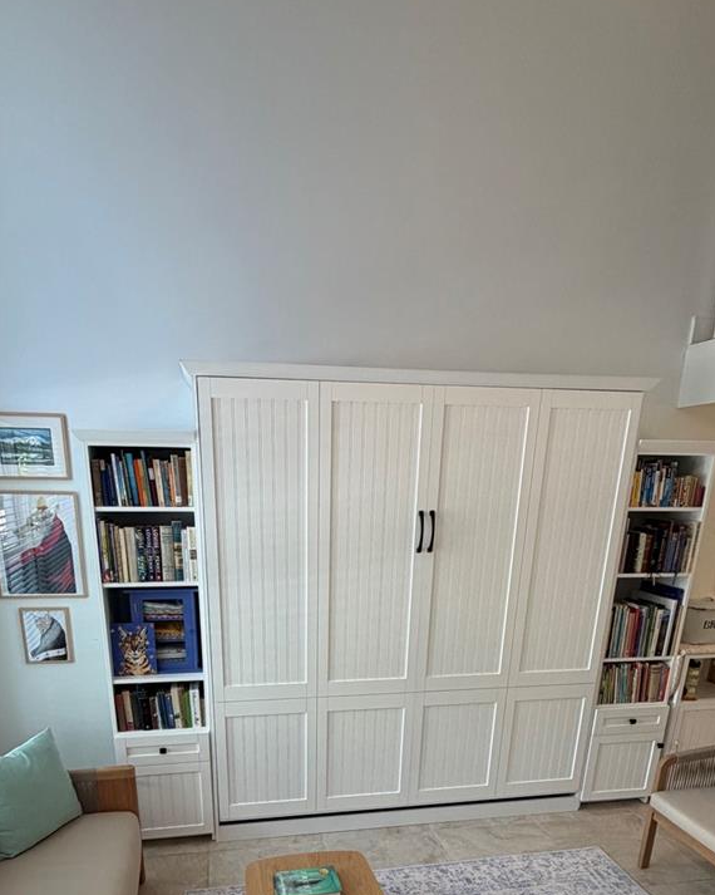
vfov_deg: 67.6
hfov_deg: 60.7
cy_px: 679
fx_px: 609
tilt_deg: -16.6
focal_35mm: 23
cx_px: 321
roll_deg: -1.5
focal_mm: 2.22
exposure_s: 1/120
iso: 200
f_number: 2.2
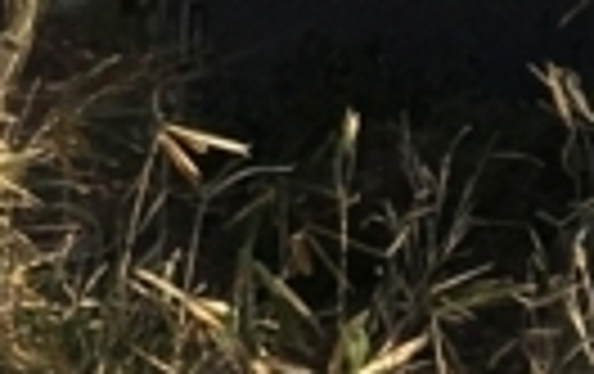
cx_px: -1490
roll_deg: -0.7
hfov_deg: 7.3
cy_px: 14
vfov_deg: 5.5
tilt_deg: -4.8
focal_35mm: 238
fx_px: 3859
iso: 25
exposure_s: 1/2262
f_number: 2.2
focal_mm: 4.15
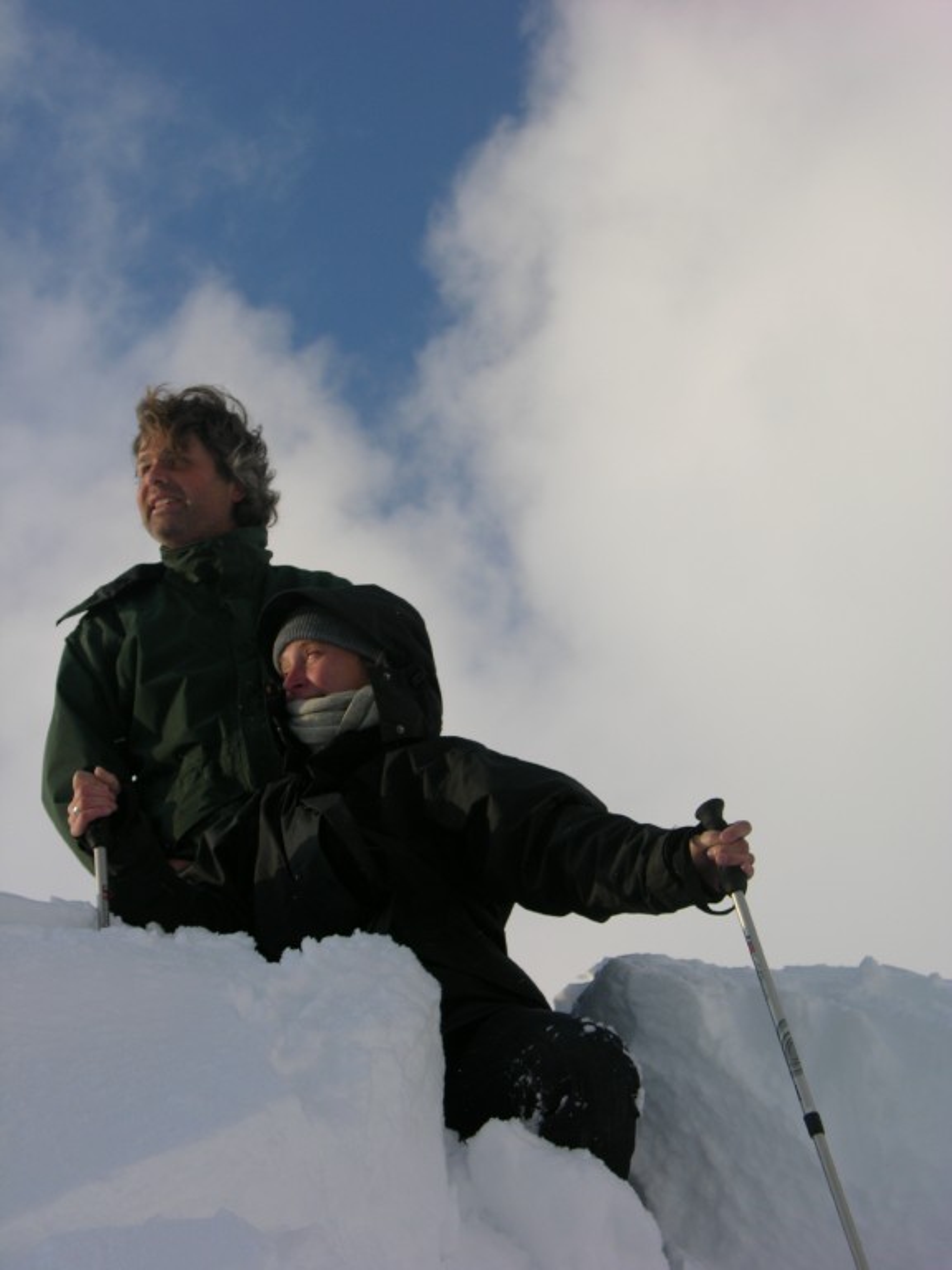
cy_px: 635
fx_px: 3007
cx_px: 476
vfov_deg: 23.8
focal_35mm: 82
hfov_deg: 18.0
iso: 50
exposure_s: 1/290
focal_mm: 21
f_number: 4.9
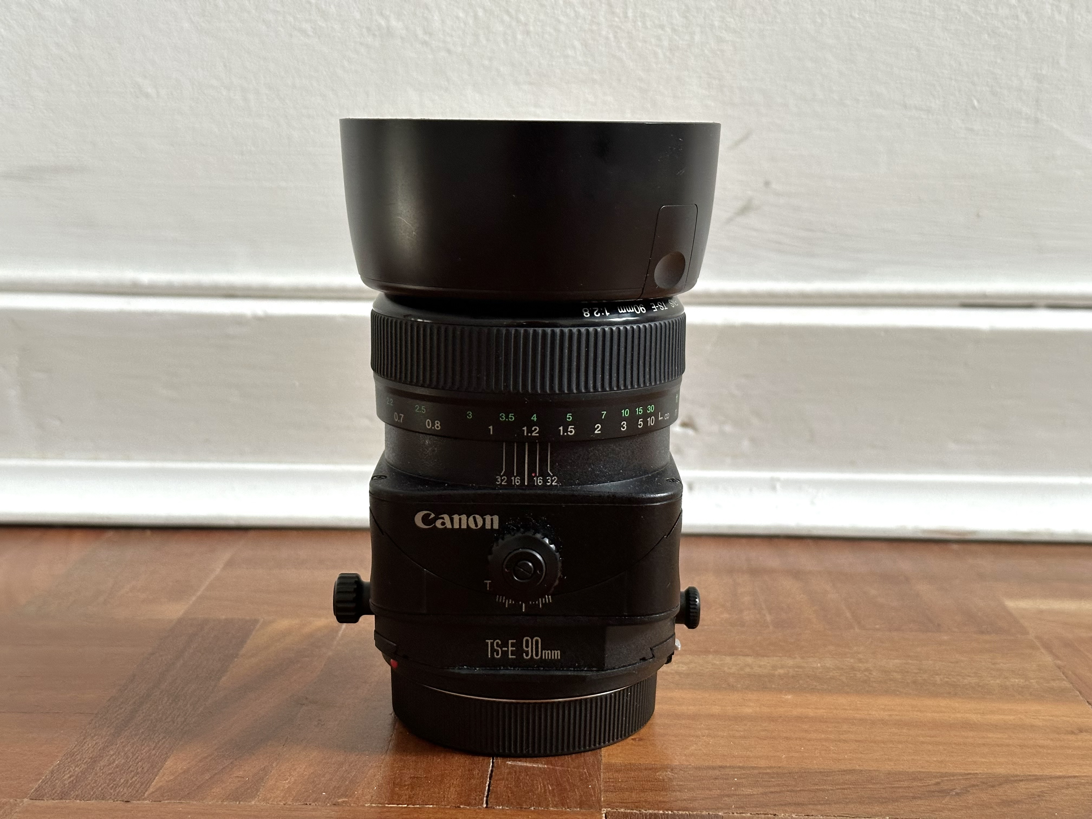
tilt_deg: -10.6
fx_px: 1514
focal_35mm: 48
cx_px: 546
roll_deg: -1.2
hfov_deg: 39.7
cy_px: 410
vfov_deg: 30.3
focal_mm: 6.86
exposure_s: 1/40
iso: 250
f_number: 1.78
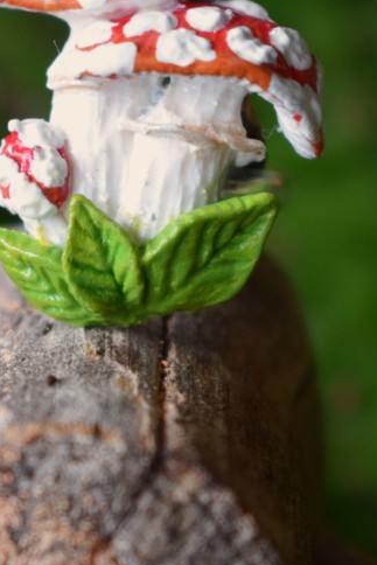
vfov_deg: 10.5
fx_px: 3079
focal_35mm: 196
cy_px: 141
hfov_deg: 7.0
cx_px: 148
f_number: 5.6
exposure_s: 1/60
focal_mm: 55
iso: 1000
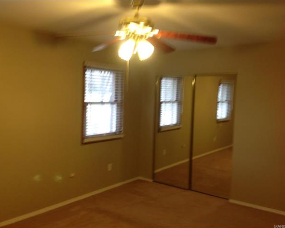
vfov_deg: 40.1
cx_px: 134
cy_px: 115
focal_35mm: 37
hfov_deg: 49.0
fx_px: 312
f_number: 2.4
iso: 80
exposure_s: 1/15
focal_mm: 4.28
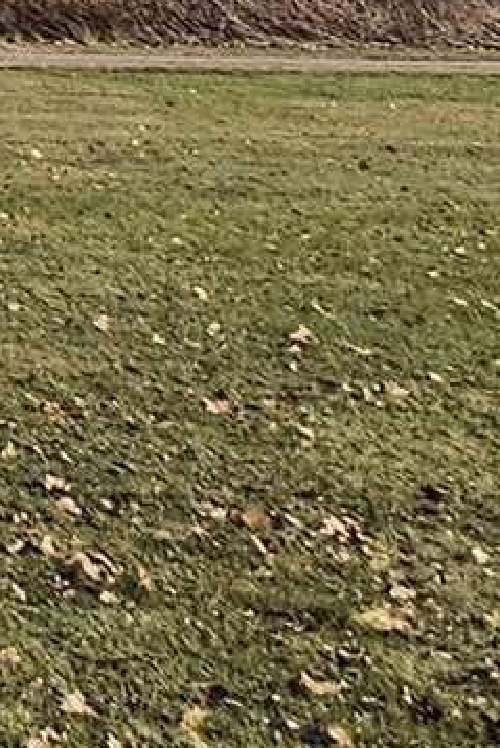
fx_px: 2414
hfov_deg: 6.1
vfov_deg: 13.4
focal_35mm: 116
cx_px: -2094
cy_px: -1013
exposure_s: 1/2043
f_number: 2.2
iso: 50
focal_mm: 2.2
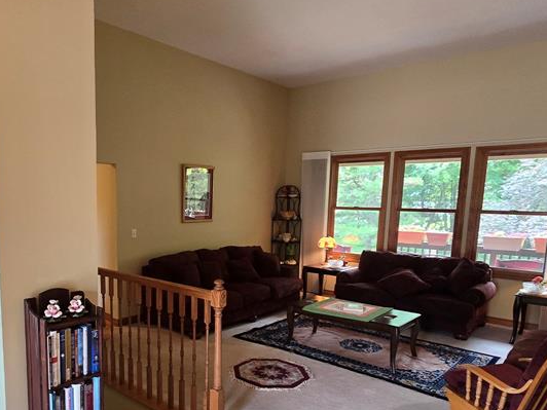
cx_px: 188
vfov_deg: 54.0
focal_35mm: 25
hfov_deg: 67.7
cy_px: 265
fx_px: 395
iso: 250
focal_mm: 2.2
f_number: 2.2
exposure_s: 1/60
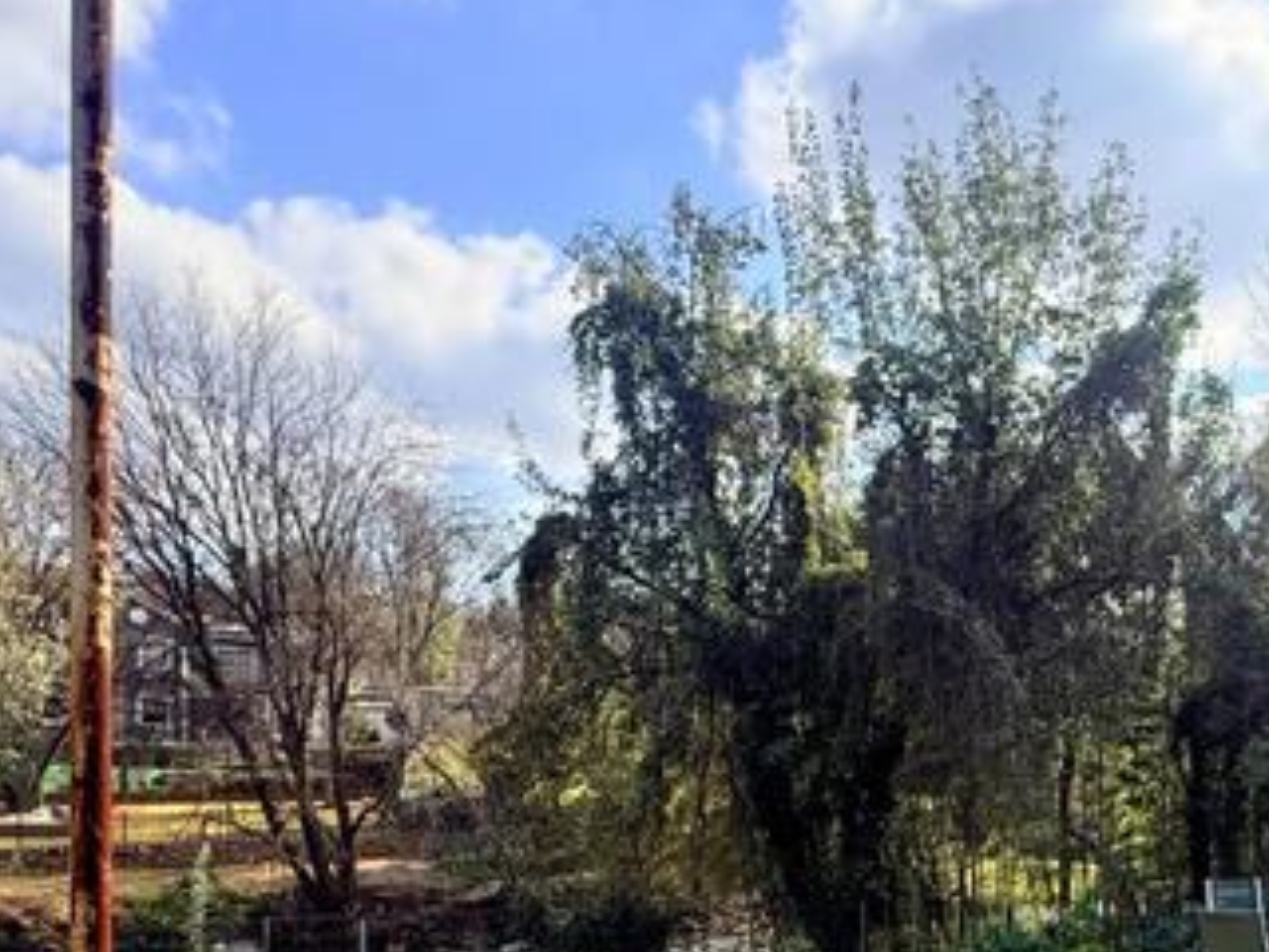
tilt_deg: -1.5
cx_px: 995
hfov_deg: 49.8
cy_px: 789
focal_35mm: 35
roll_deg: -1.1
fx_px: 1283
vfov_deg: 38.8
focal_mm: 2.22
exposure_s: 1/1001
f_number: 2.2
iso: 50
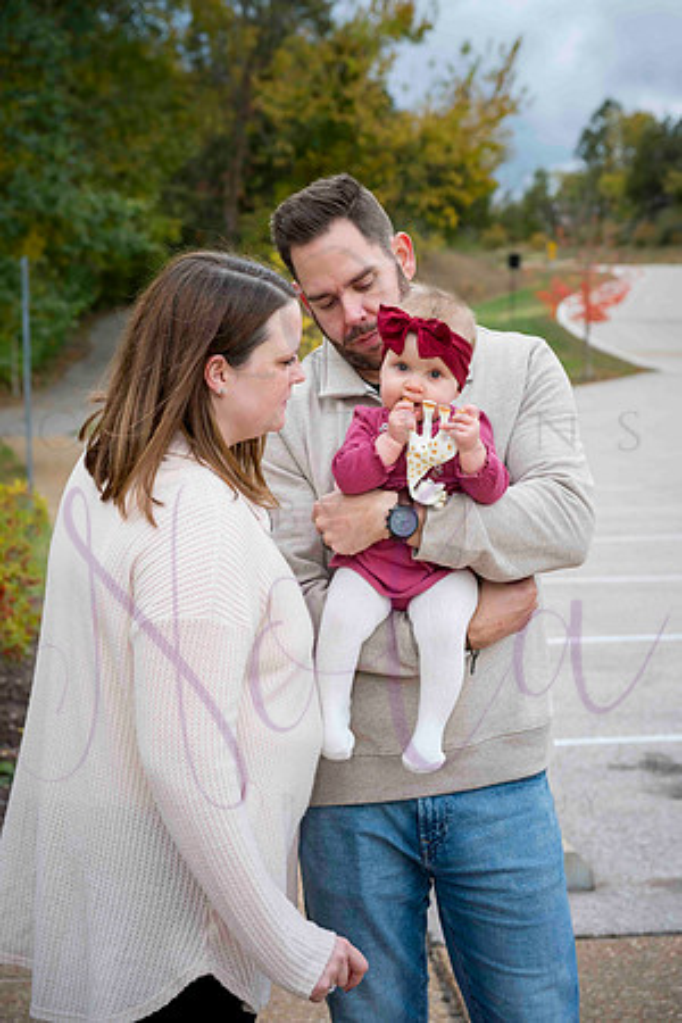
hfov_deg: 21.2
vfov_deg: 31.4
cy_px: 512
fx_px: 1819
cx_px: 341
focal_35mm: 64
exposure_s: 1/640
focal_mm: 64
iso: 400
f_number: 5
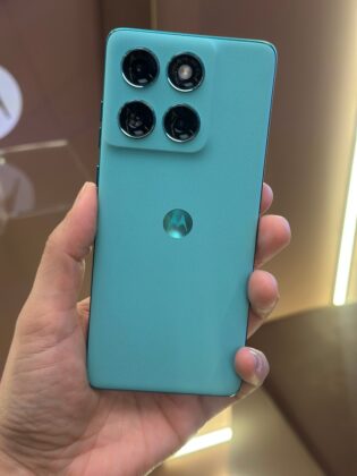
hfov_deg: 30.3
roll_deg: -0.3
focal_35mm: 48
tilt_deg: -32.3
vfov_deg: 39.7
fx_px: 660
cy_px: 238
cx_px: 178
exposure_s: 1/50
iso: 200
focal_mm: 6.86
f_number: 1.78
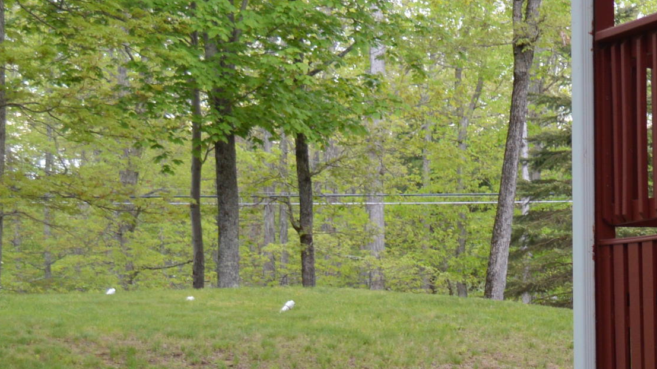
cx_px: 856
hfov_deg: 16.4
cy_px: 403
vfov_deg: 9.7
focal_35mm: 123
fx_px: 2150
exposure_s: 1/125
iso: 360
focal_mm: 29
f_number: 5.6
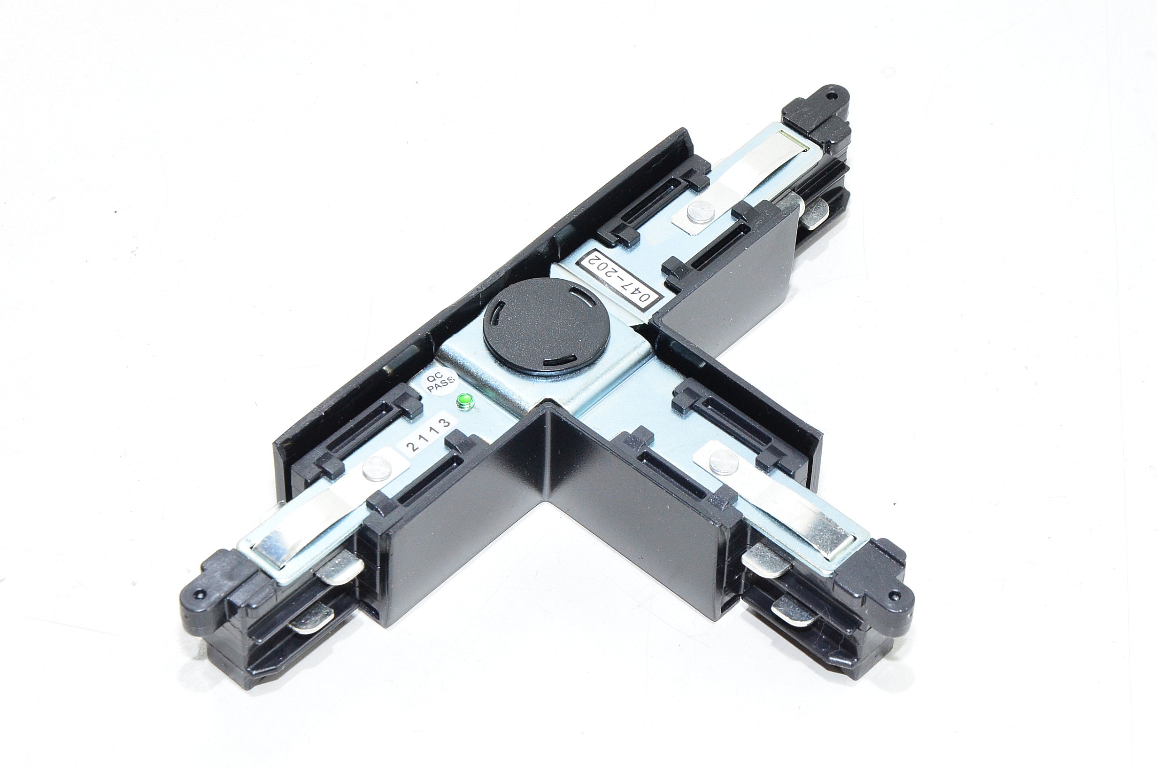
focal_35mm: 120
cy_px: 384
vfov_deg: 11.4
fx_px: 3849
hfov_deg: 17.1
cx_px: 578
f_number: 16
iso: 1600
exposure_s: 1/50
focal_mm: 80
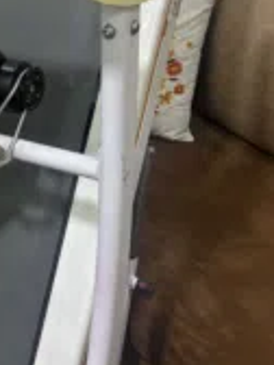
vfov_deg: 33.4
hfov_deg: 24.9
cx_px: 30
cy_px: 117
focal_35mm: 57
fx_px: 602
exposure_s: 1/50
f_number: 1.78
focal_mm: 6.86
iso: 125
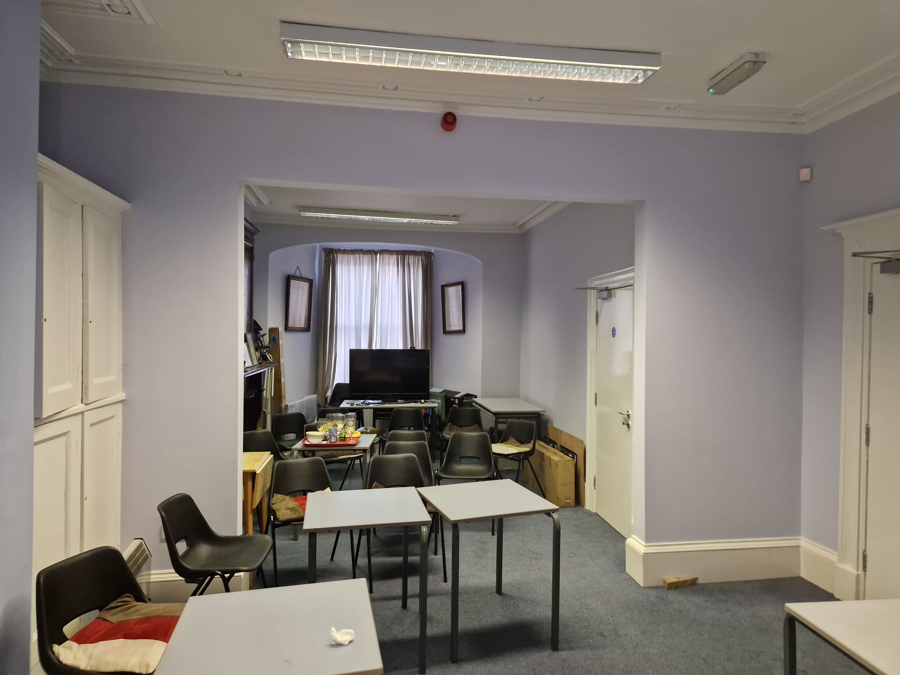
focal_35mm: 23
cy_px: 338
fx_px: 598
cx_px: 450
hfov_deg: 73.9
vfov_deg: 58.9
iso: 500
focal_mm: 5.4
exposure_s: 1/100
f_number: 1.8
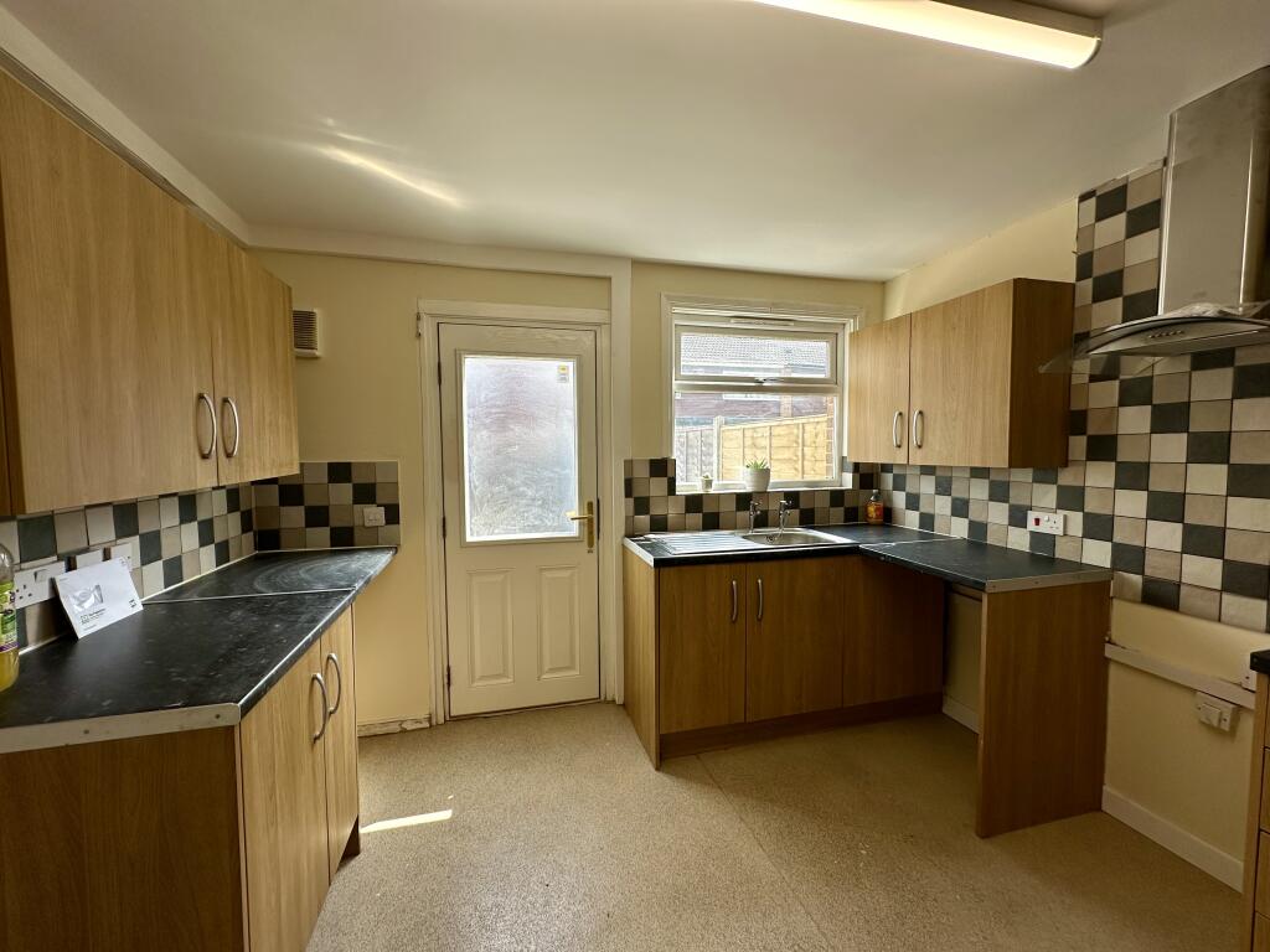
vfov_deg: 85.7
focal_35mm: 14
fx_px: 514
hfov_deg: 102.1
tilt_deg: -2.9
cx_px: 635
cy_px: 476
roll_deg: -0.1
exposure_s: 1/289
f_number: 2.2
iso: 40
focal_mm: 2.22
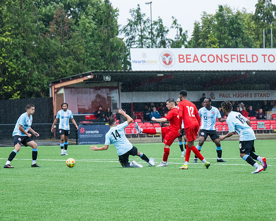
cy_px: 110
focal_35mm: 174
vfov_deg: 8.9
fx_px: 1417
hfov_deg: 11.1
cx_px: 166
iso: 1000
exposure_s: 1/2500
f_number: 4
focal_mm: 103
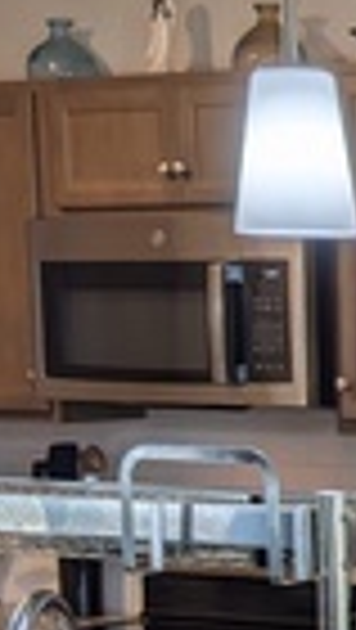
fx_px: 2076
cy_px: 774
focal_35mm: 124
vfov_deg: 16.5
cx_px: 721
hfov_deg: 9.2
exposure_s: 1/158
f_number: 1.68
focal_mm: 6.9
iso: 20
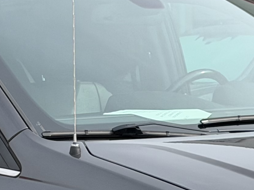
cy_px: 198
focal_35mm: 232
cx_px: 99
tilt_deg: -4.1
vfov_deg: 6.4
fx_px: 1703
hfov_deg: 8.5
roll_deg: -0.5
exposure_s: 1/2415
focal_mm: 6.76
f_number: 1.78
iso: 80
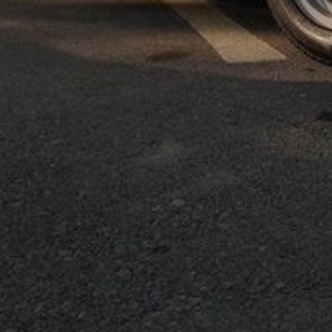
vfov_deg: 15.7
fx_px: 1139
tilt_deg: -4.3
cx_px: 343
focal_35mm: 105
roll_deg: +2.3
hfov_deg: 16.2
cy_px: -106
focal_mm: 4.12
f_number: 2.4
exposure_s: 1/553
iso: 50
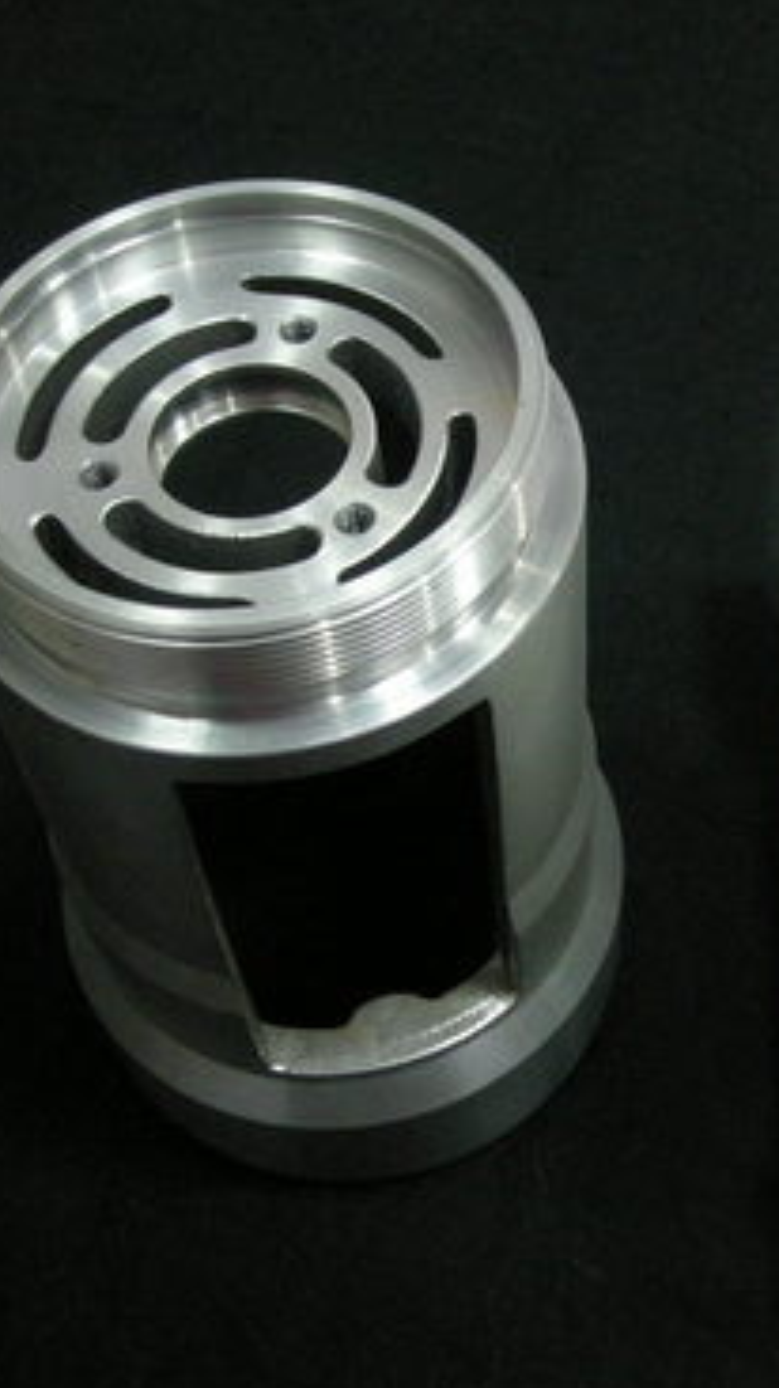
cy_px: 698
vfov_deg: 39.9
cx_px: 677
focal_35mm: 52
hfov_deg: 22.5
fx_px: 1913
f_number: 2.8
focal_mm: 5.7
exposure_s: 1/35.6
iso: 400
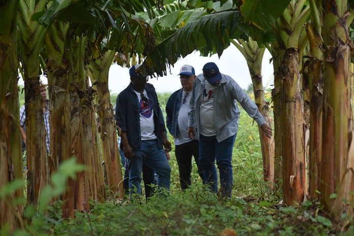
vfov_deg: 7.6
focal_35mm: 180
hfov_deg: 11.4
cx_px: 177
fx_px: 1770
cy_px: 118
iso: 400
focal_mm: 120
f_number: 5
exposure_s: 1/400
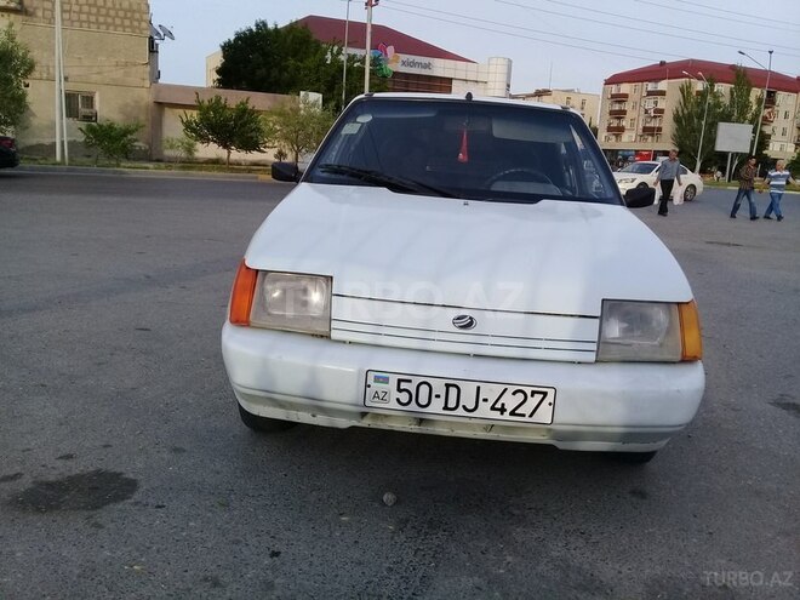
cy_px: 300
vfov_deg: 45.4
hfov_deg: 58.4
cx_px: 400
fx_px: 716
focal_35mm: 31
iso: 50
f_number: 2.2
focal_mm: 3.3
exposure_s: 1/747
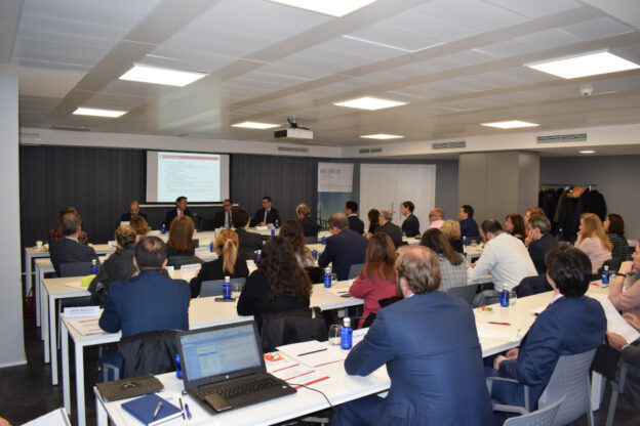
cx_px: 320
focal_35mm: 27
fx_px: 480
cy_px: 213
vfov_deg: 47.9
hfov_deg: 67.4
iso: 800
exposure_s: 1/125
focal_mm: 18
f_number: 5.6
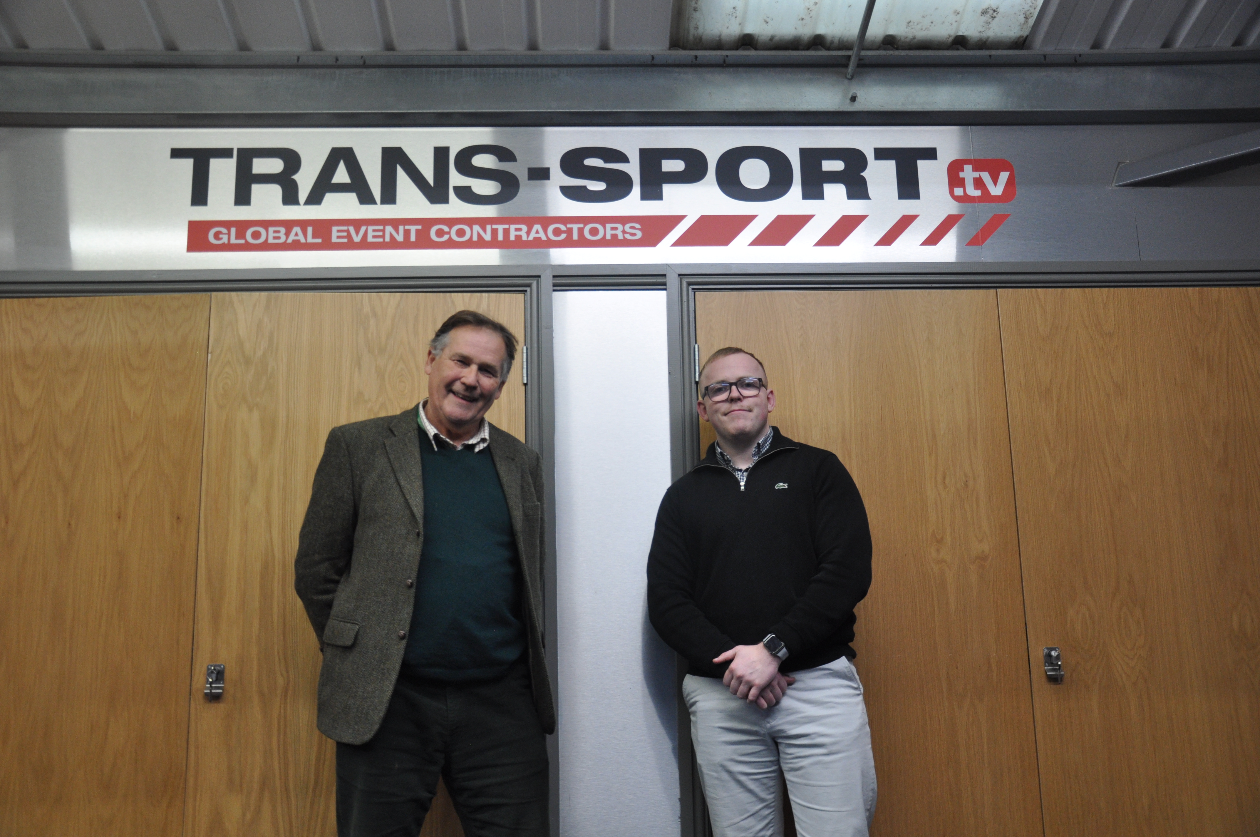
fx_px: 1258
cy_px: 418
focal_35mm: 36
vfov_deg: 36.8
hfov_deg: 53.2
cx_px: 630
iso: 720
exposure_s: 1/60
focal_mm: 24
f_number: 4
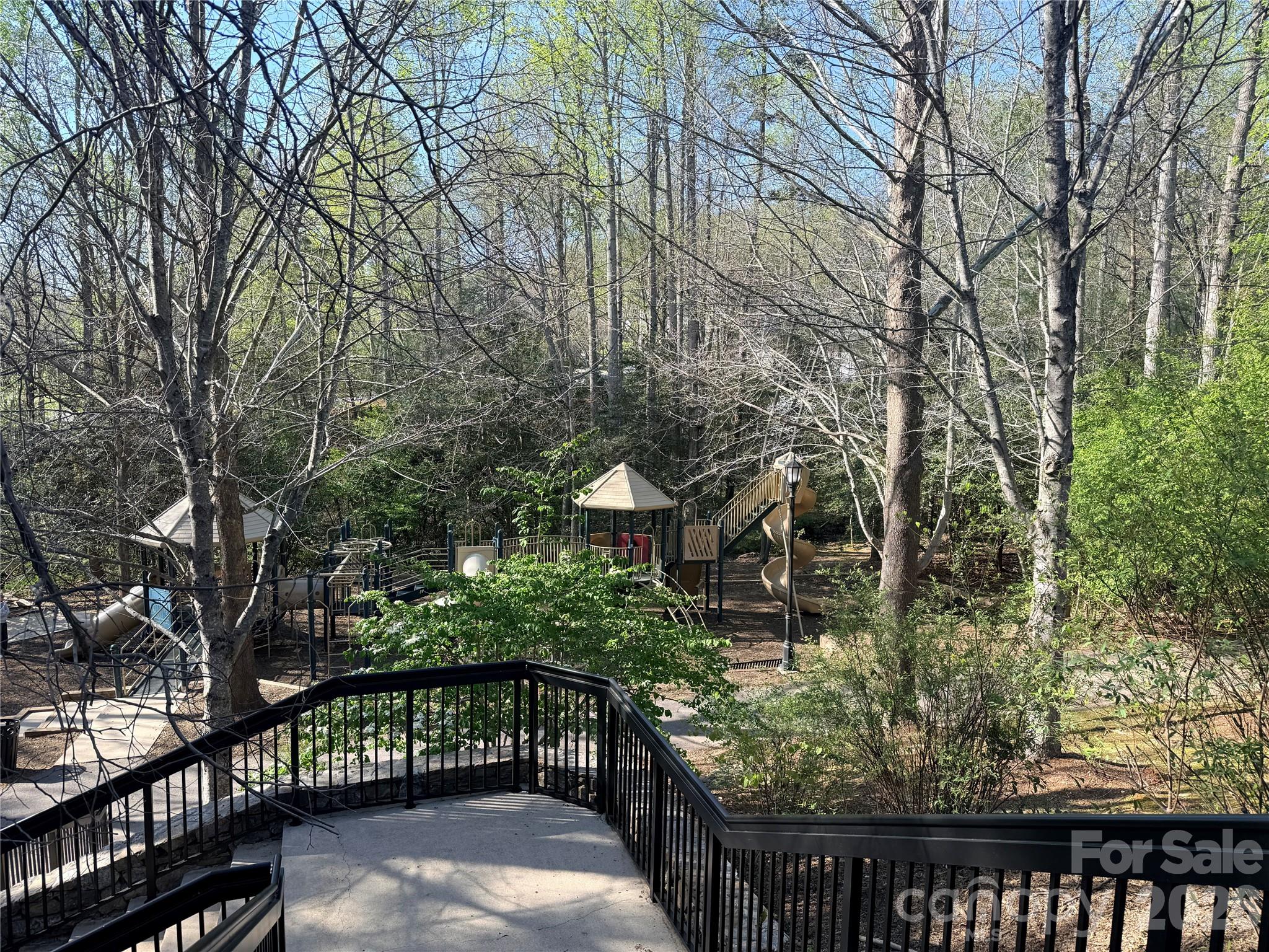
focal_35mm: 24
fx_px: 880
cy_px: 476
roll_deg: -0.8
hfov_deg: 71.6
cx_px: 634
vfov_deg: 56.8
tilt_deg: -6.4
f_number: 1.78
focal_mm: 6.76
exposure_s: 1/909
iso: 80
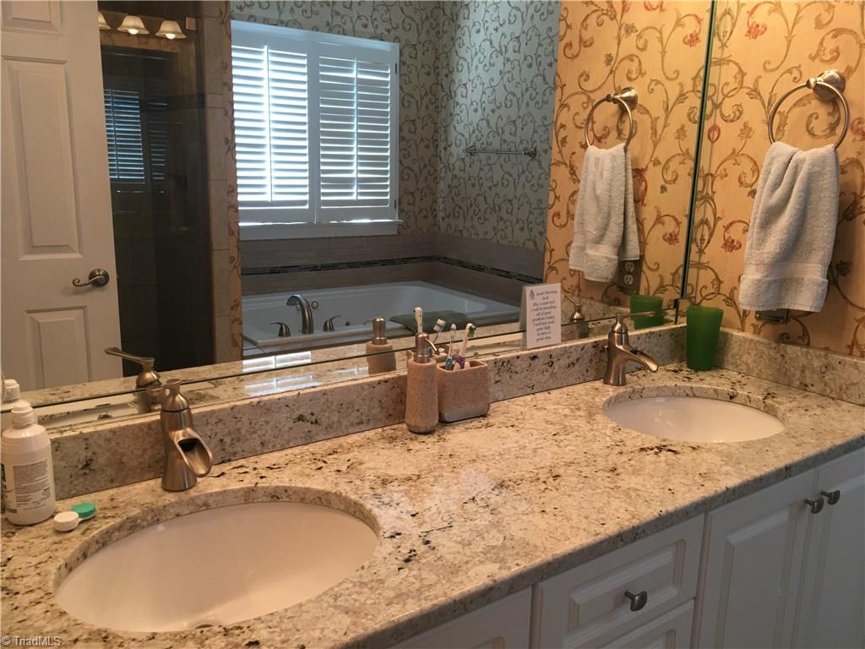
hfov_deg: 61.7
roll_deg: -3.0
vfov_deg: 48.2
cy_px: 324
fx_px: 725
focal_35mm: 29
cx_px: 432
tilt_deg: -9.3
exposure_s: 1/15
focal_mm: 4.15
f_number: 2.2
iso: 32
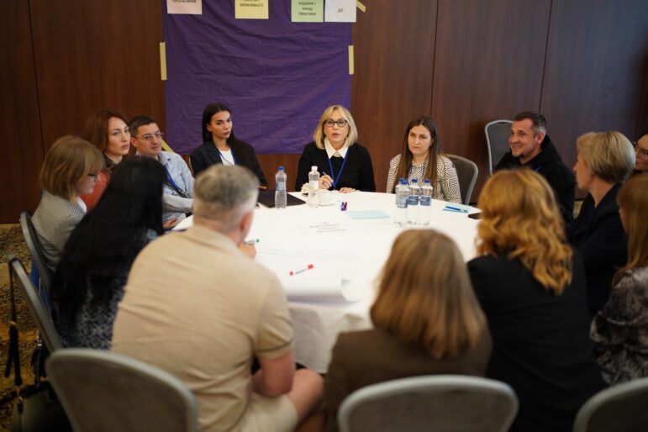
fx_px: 630
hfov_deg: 54.4
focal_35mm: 35
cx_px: 324
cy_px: 216
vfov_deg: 37.9
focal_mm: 35
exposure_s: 1/250
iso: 1000
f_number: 1.4
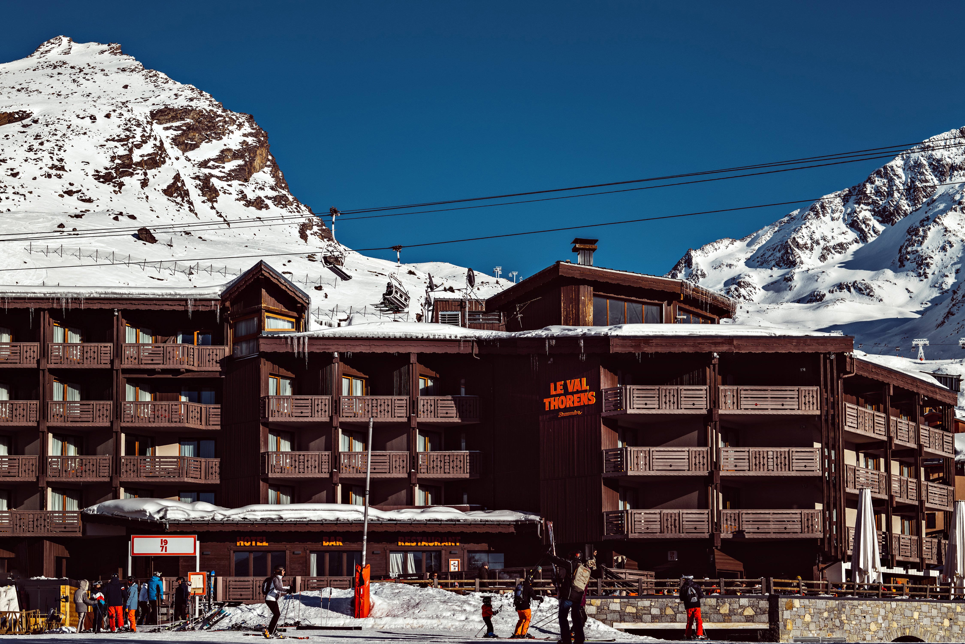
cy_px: 322
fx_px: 1341
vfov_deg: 27.0
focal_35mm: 50
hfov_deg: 39.6
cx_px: 482
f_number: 2.8
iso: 100
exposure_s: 1/3200
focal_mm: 50
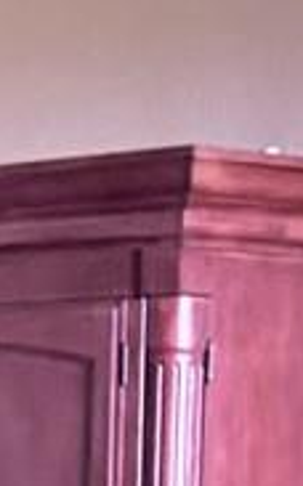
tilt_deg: -0.8
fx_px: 2953
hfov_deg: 5.6
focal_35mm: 223
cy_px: 566
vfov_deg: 9.3
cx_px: -561
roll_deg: -0.8
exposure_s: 1/59
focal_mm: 6.76
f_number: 1.78
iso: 800
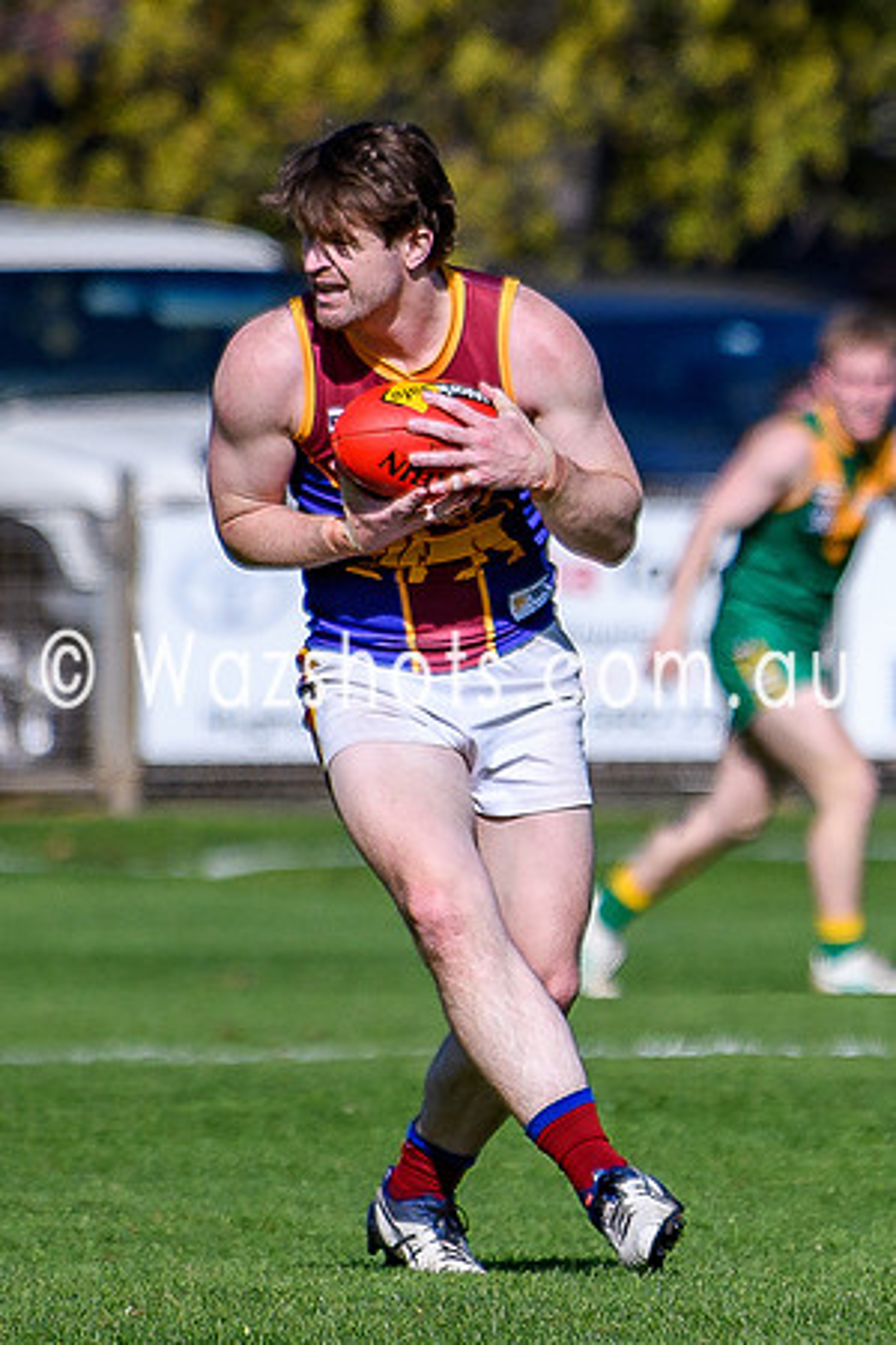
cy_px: 671
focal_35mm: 1037
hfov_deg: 1.3
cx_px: 1186
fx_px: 38724
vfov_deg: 2.0
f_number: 2.8
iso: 180
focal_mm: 200
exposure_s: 1/5000
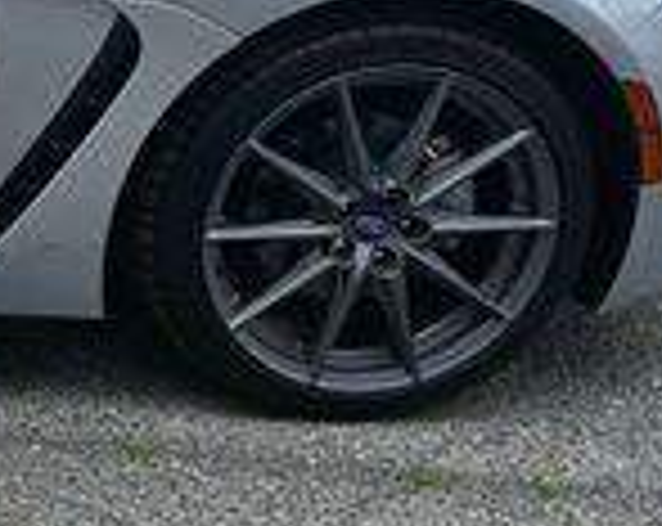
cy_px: -13
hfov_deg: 16.2
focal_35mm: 98
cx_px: -567
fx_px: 1916
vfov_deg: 15.3
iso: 12
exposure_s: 1/196
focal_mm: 6.3
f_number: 1.7
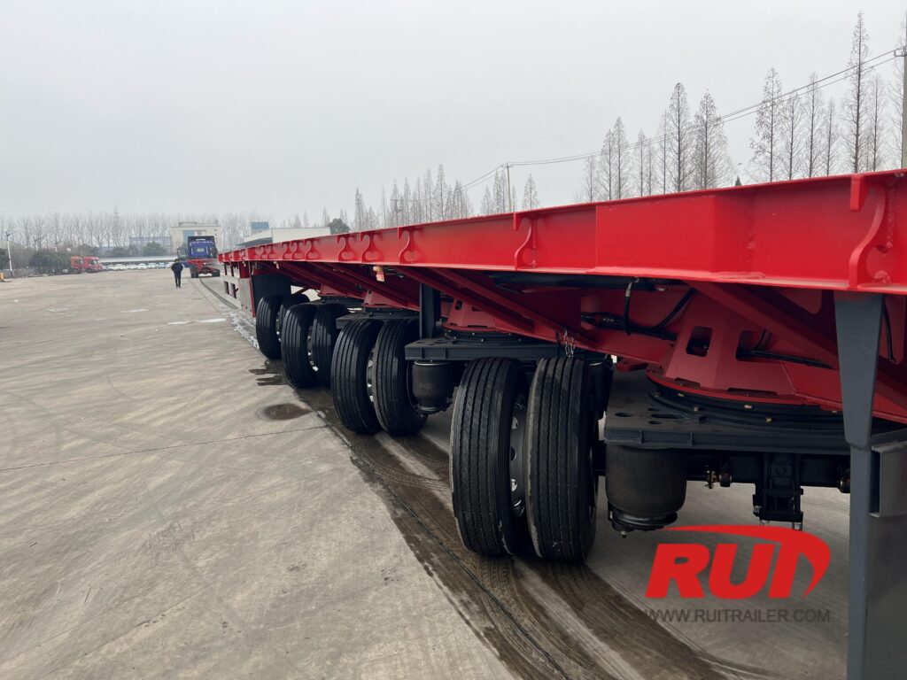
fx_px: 681
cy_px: 340
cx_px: 454
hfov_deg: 67.3
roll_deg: +2.6
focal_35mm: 26
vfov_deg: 53.1
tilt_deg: -6.9
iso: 50
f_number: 1.5
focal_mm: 5.7
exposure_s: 1/604
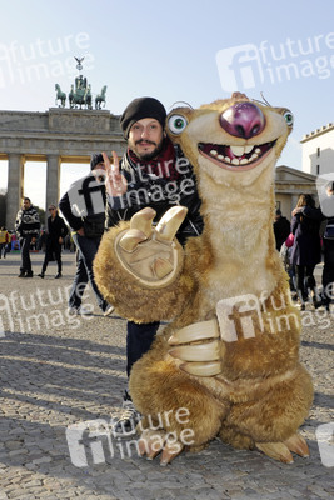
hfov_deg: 29.9
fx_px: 626
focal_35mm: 45
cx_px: 167
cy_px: 250
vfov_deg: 43.6
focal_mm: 45
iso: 500
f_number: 11
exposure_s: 1/320
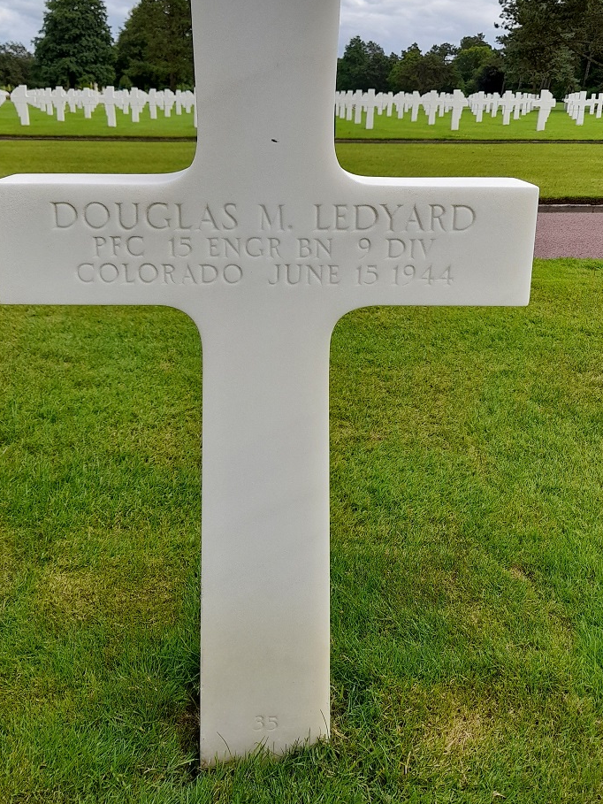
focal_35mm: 33
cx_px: 282
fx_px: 766
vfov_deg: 54.9
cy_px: 320
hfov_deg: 42.9
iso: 20
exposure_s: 1/569
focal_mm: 4.6
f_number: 2
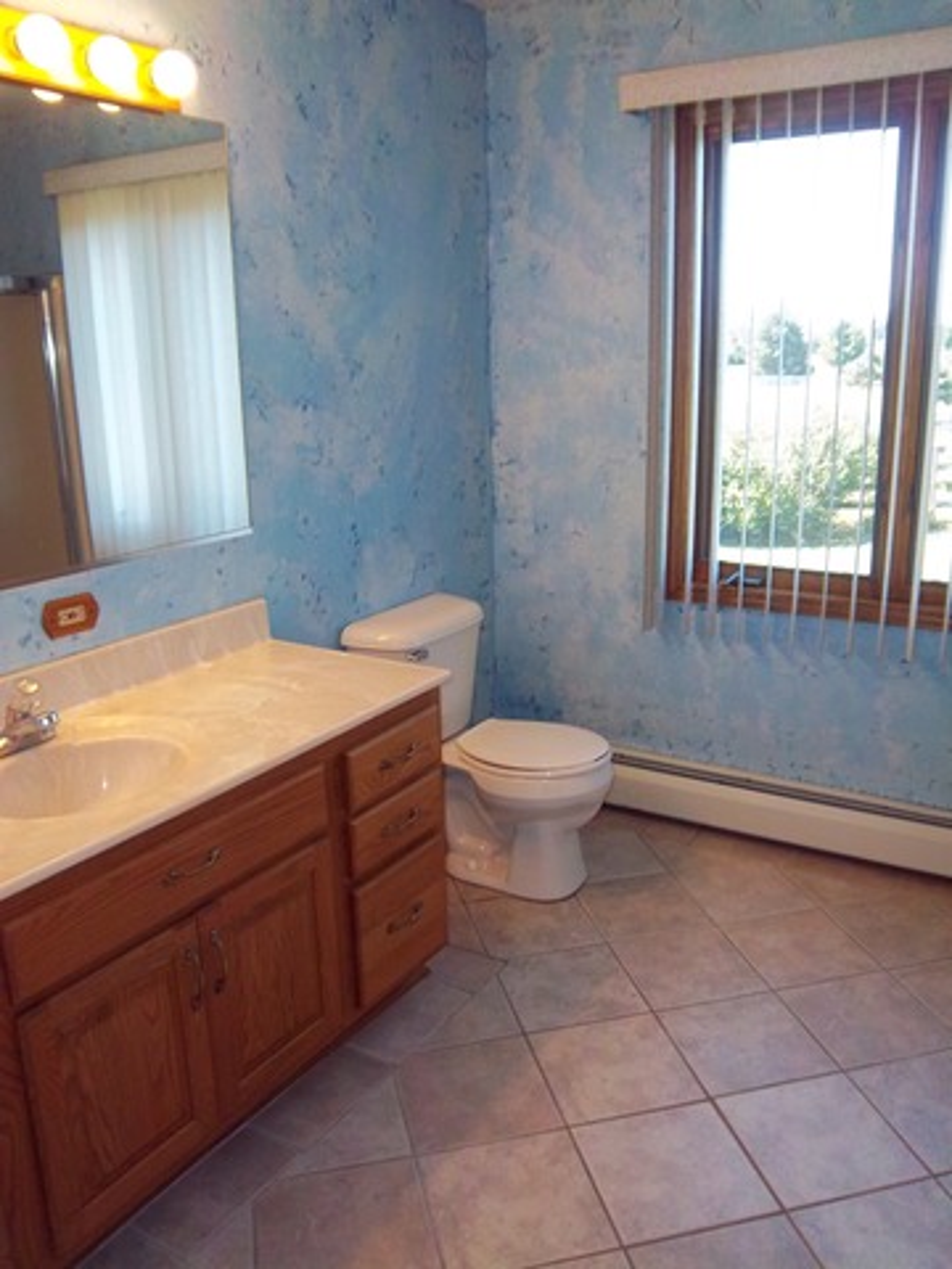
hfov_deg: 49.7
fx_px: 1027
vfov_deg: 63.4
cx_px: 476
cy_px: 634
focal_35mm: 28
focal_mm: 5.05
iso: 160
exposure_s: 1/40
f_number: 3.5
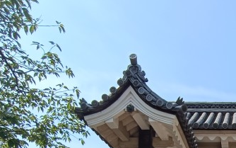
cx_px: 244
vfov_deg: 21.4
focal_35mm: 52
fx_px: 335
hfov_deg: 34.7
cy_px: 214
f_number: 2.2
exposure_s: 1/936
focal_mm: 1.66
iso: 50
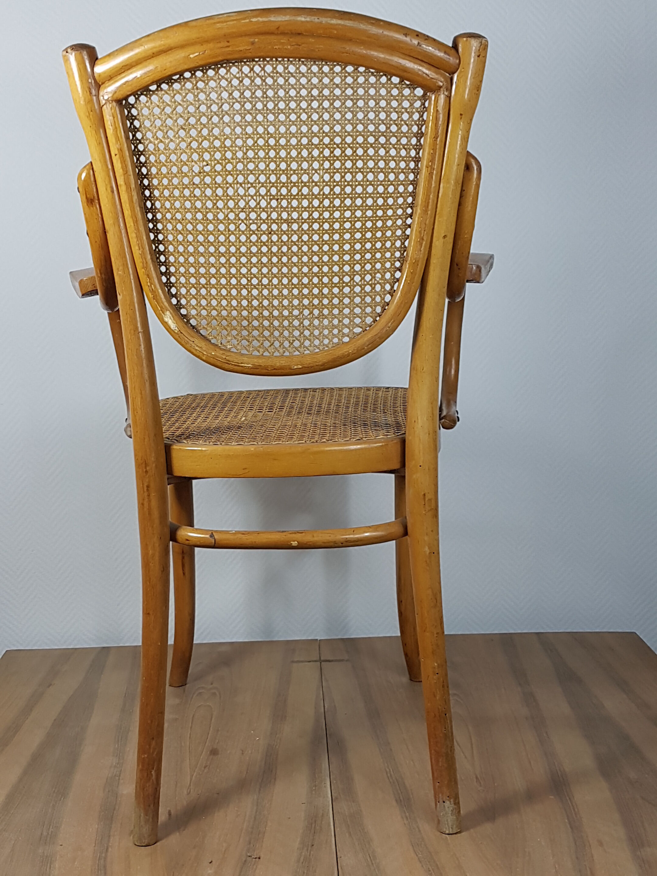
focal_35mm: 26
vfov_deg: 67.3
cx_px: 328
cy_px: 438
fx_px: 658
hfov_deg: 53.1
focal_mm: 4.2
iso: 80
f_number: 1.7
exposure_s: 1/50
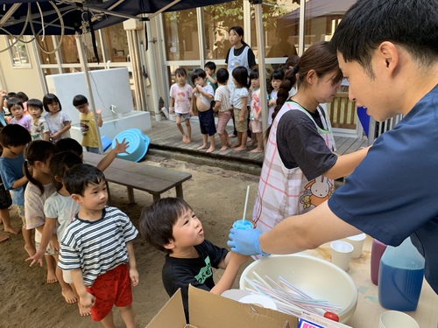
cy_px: 164
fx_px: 329
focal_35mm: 26
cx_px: 219
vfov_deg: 53.1
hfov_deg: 67.3
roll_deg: +3.6
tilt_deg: -20.5
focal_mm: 4.25
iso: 50
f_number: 1.8
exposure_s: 1/121
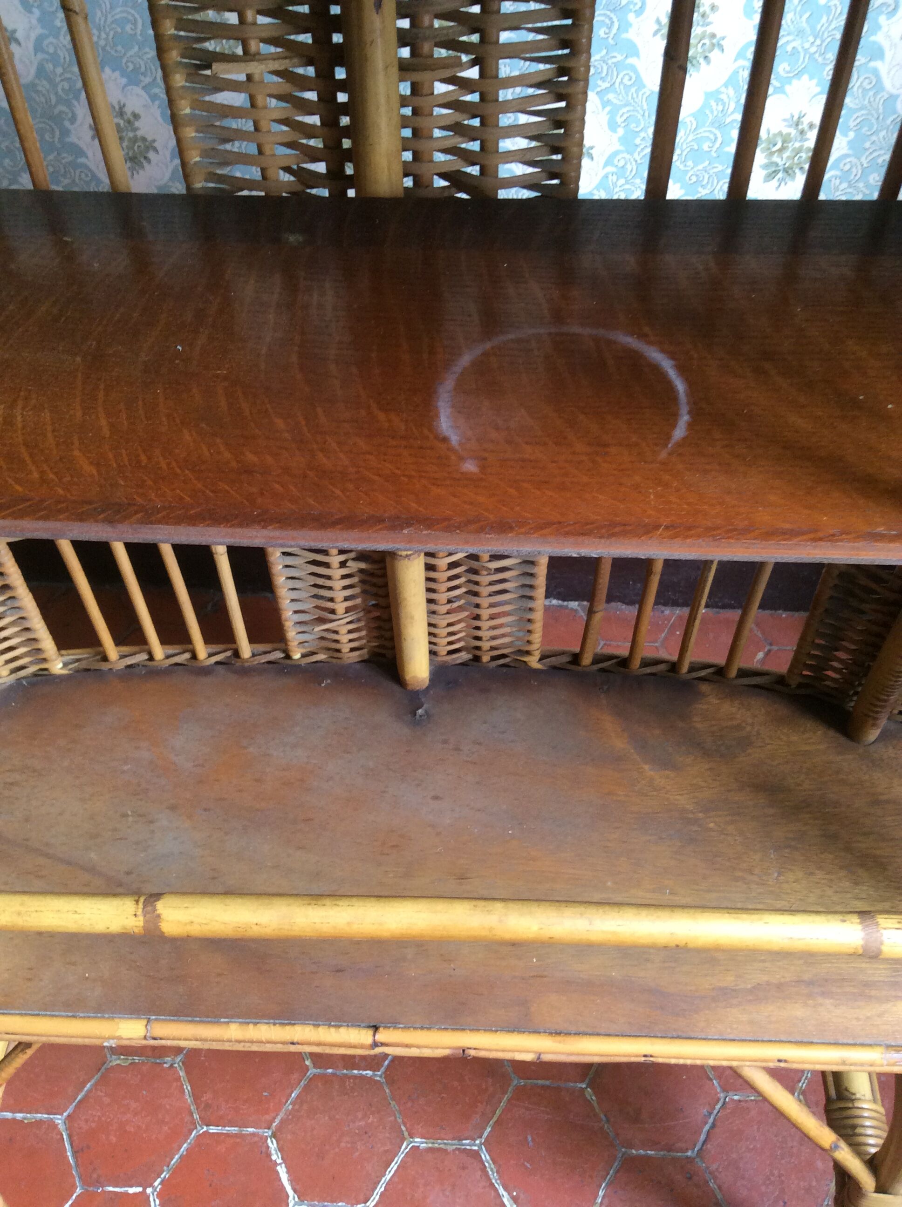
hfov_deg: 44.1
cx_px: 451
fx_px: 1115
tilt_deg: -51.1
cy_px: 604
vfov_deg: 56.9
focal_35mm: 32
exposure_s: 1/25
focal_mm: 3.3
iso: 125
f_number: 2.4
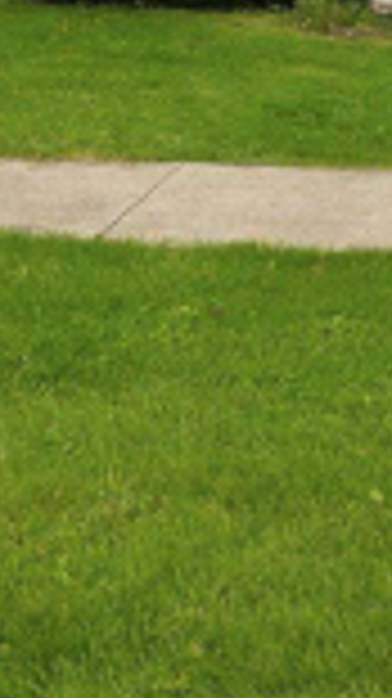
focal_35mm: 76
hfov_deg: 14.9
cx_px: 554
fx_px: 1407
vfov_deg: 23.7
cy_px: -270
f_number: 4
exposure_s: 1/500
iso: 100
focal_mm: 10
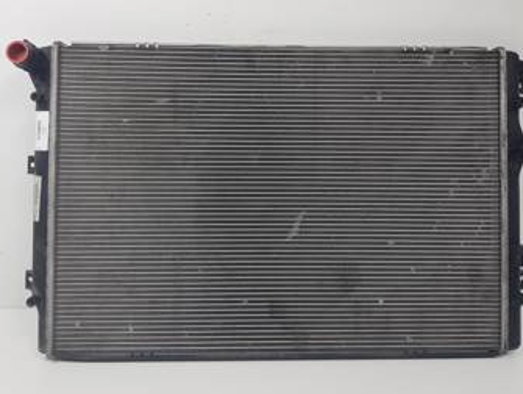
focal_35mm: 31
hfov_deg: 58.3
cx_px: 273
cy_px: 170
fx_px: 469
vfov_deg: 45.4
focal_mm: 4.2
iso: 40
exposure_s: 1/266
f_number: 1.7
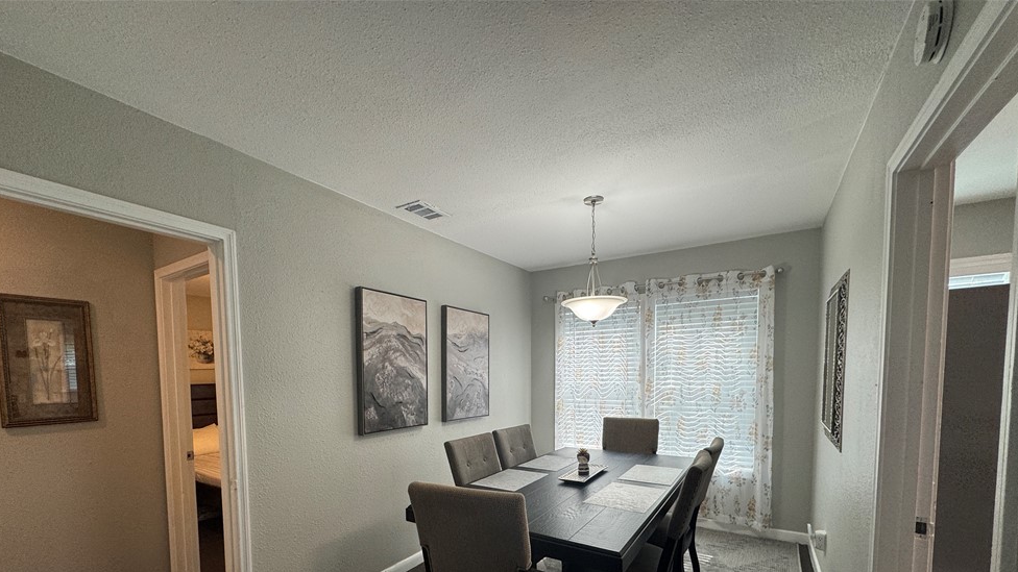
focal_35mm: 16
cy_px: 399
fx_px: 432
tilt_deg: -4.3
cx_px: 491
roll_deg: +0.8
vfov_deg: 64.6
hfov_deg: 99.3
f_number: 2.2
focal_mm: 2.22
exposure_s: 1/120
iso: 125
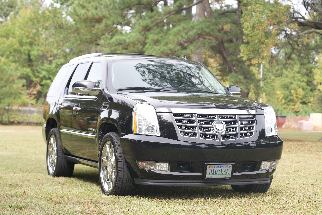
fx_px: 761
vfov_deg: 16.1
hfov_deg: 23.9
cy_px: 108
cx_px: 161
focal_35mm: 85
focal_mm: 85
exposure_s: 1/200
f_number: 4.5
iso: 160
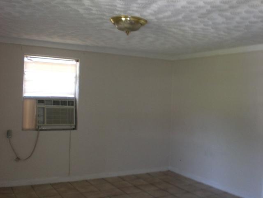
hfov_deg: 49.0
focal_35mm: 38
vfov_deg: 37.7
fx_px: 289
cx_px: 132
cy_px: 99
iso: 200
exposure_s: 1/40
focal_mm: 6.3
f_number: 3.1
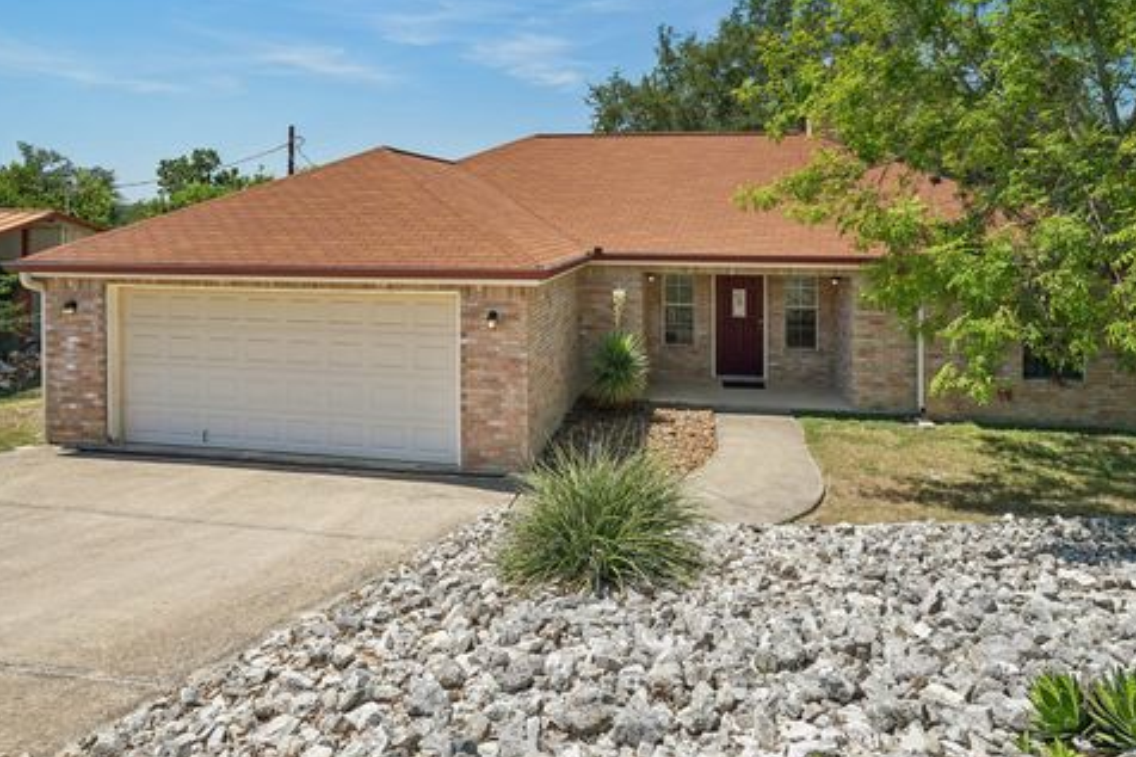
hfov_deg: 81.2
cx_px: 578
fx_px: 662
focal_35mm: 21
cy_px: 386
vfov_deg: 59.5
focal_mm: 20
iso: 200
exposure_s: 1/250
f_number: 8
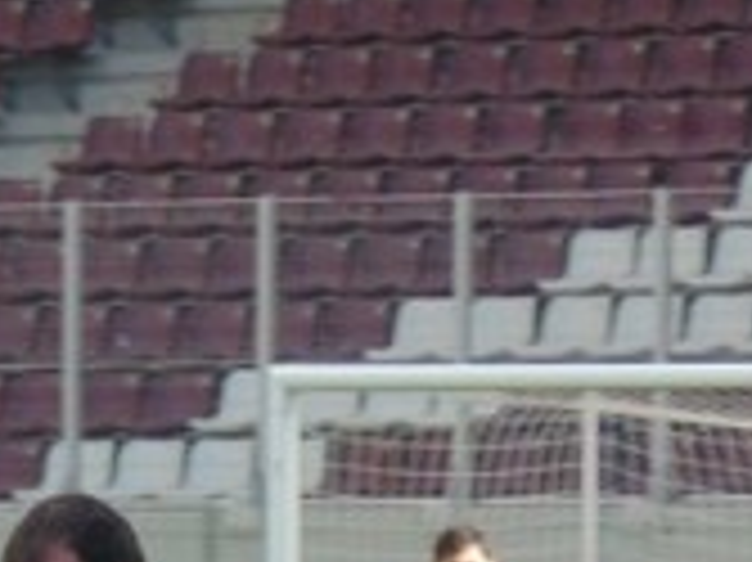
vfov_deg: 1.3
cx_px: -77
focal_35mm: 1105
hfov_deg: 1.8
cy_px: 1099
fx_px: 23988
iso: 100
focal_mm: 50.1
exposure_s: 1/125
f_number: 5.8
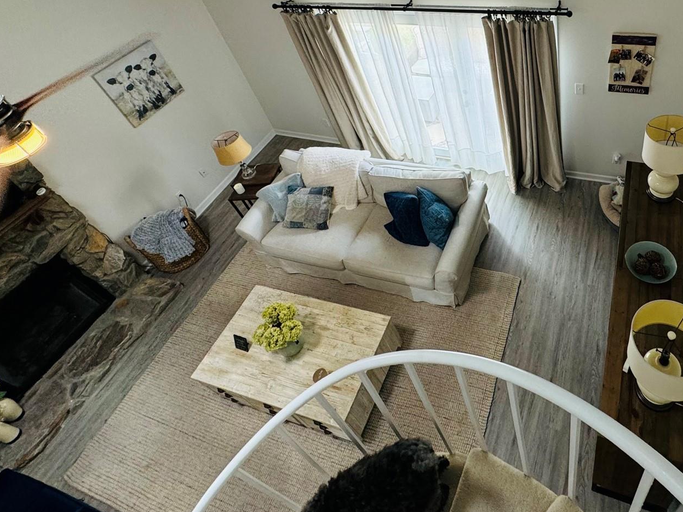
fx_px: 454
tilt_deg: -39.0
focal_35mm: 23
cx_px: 479
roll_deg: +10.0
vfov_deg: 55.7
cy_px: 121
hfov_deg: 70.7
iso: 200
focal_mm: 2.22
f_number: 2.2
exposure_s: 1/60
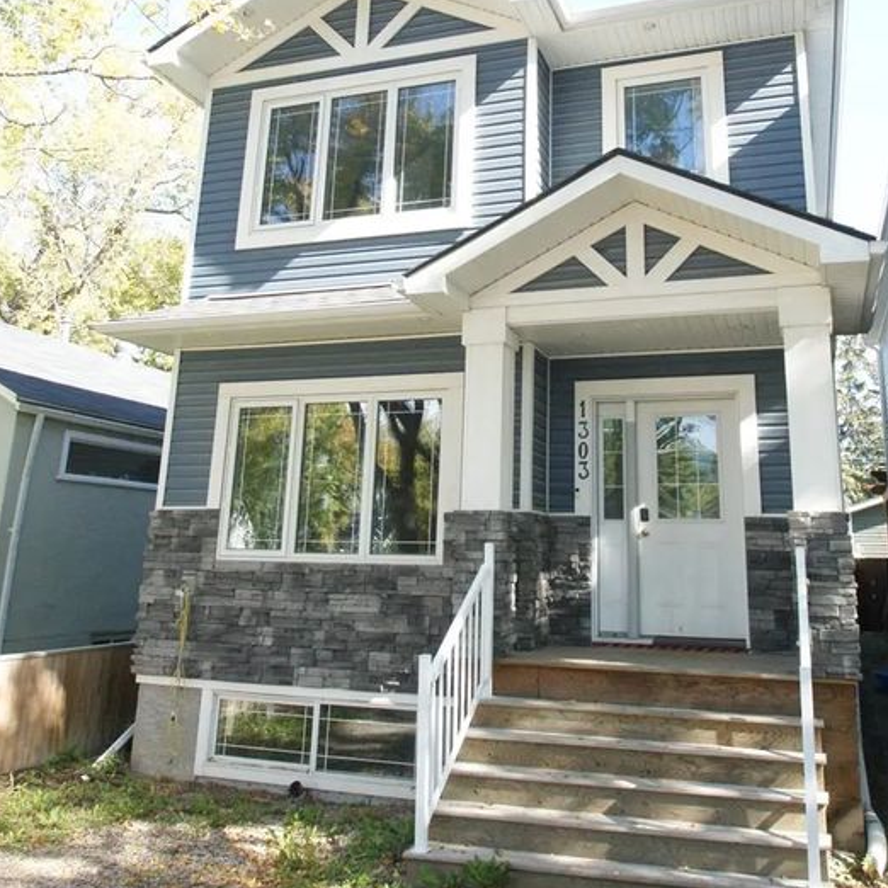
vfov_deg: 53.4
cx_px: 510
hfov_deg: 53.8
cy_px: 327
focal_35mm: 30
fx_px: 871
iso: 800
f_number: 6.3
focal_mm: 12
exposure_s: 1/250
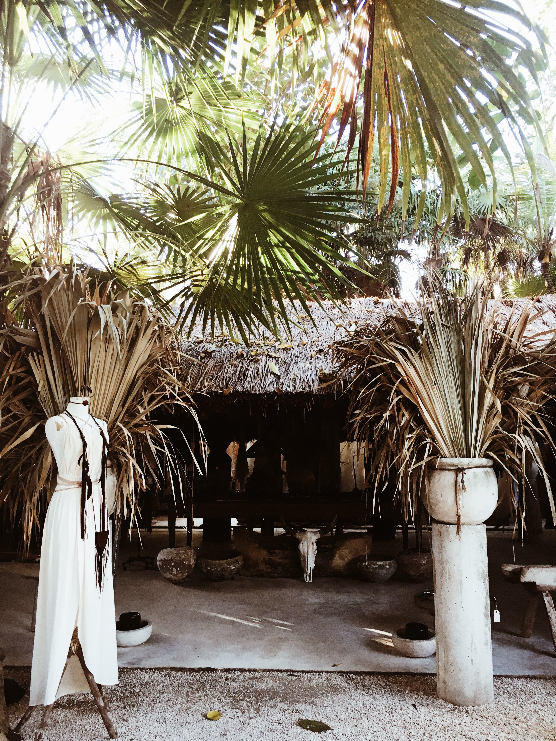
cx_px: 278
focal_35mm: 29
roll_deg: +0.6
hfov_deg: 48.2
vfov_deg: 61.7
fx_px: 621
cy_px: 370
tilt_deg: +6.2
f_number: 2.2
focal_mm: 4.15
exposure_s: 1/30
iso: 32
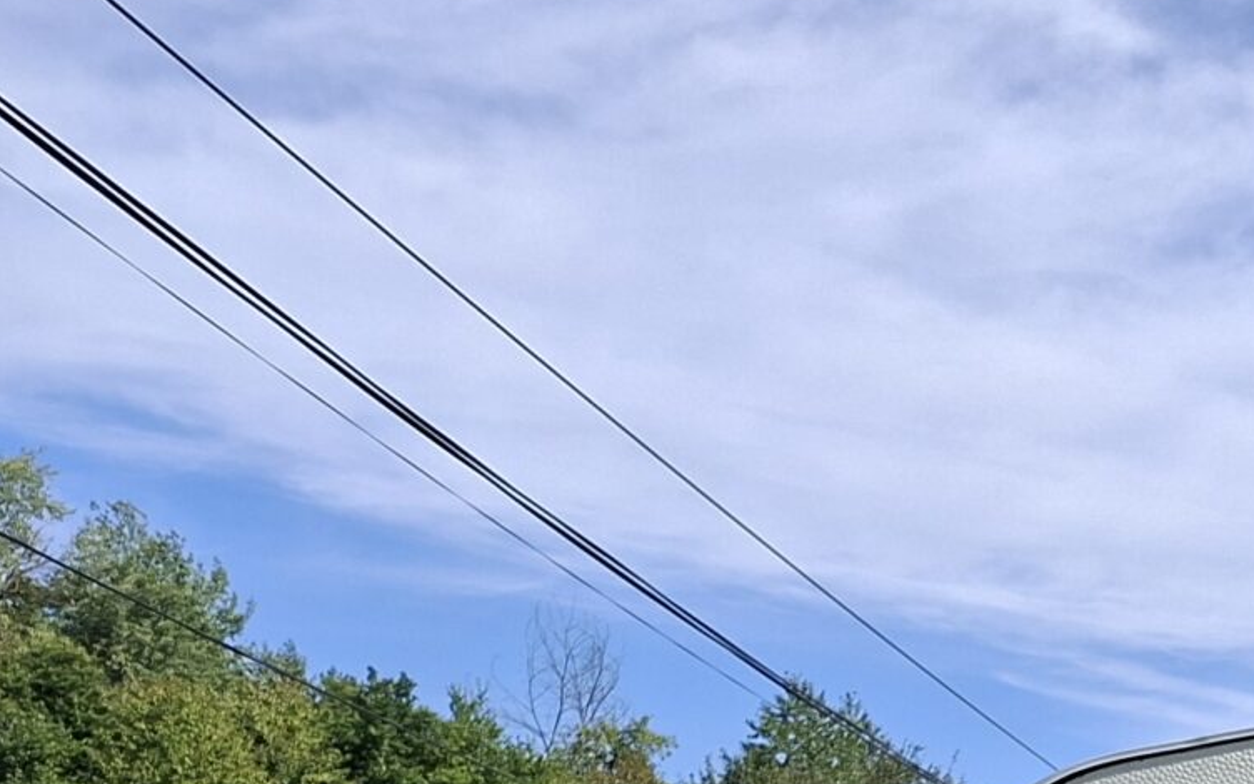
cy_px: 1523
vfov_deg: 13.6
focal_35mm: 83
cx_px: 2023
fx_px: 2837
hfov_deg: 20.3
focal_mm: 5.54
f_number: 1.8
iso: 40
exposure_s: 1/1550
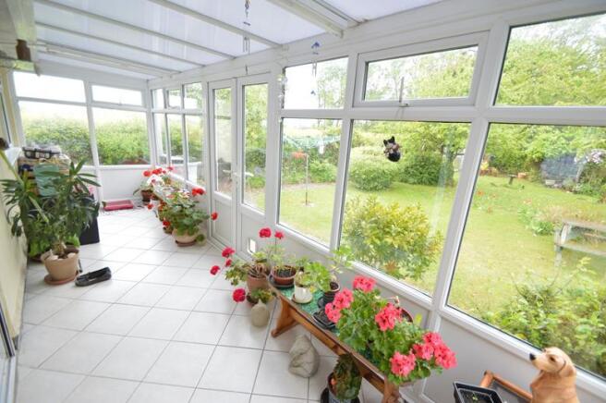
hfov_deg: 100.4
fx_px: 252
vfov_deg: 77.2
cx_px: 303
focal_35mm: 15
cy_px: 202
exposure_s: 1/15
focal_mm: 10
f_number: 3.5
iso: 100
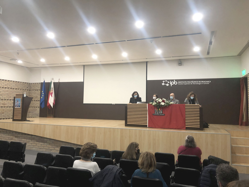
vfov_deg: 49.7
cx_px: 124
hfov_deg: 63.4
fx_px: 201
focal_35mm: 28
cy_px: 94
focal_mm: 3.99
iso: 64
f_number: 1.8
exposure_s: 1/17
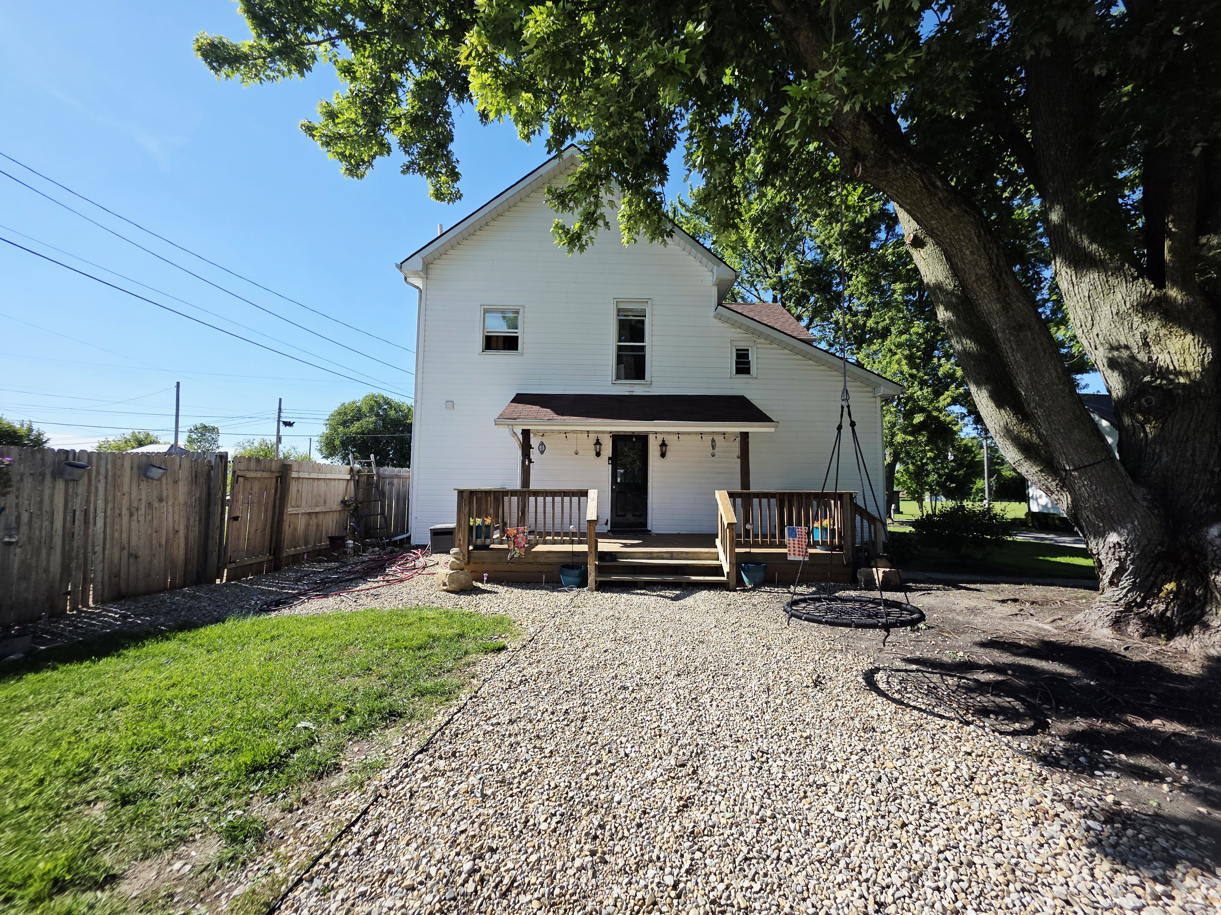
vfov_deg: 89.9
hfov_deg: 106.2
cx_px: 610
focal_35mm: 13
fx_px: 459
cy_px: 458
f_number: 1.9
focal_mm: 2.2
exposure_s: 1/1667
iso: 40
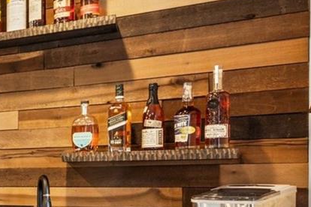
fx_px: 501
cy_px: 190
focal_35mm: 58
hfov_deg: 22.2
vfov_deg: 22.7
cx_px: -238
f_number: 11
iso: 800
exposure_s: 1/4
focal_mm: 15
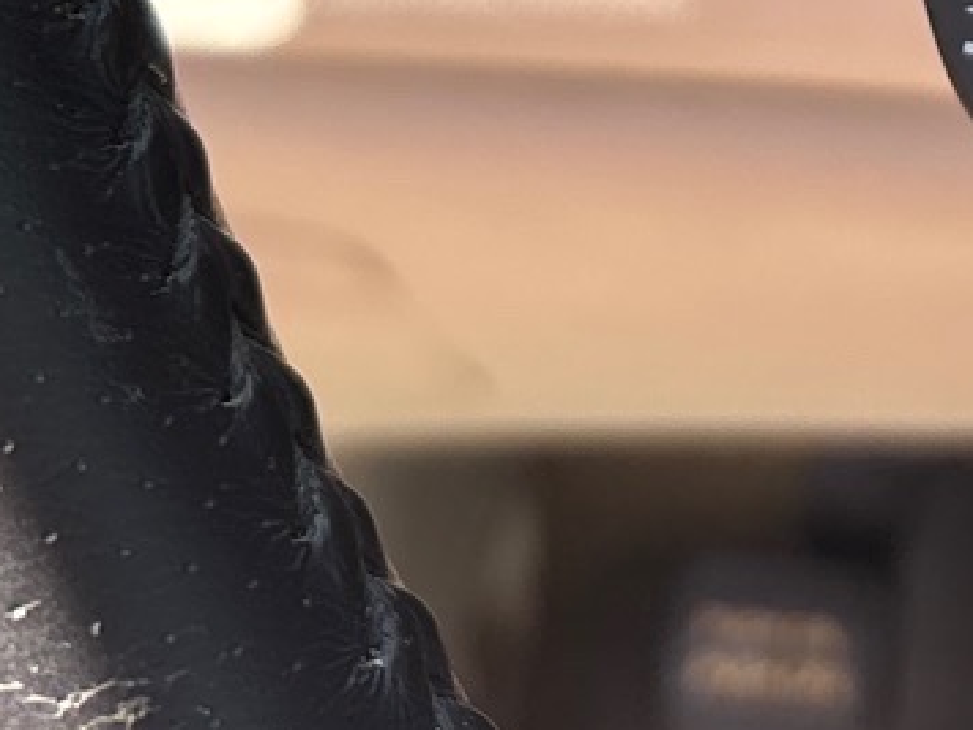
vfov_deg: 11.4
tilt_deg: -22.1
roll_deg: +1.0
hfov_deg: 16.5
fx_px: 3289
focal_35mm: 117
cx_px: 957
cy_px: -749
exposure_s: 1/179
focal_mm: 5.96
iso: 40
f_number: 1.6
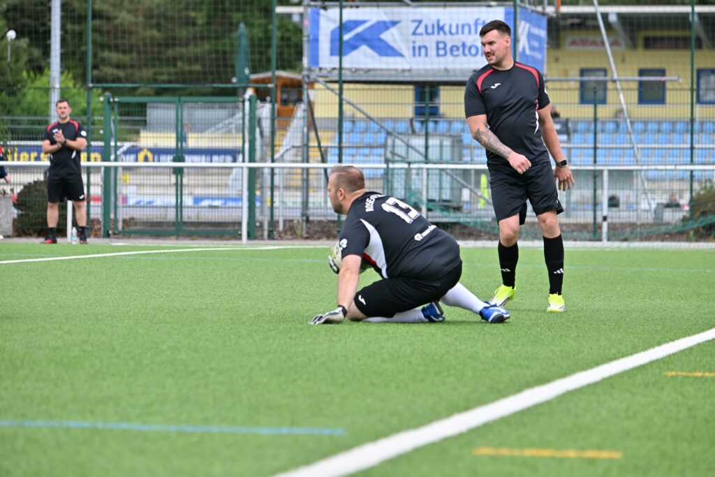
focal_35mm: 200
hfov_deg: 10.3
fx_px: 3973
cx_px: 358
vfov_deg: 6.9
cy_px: 238
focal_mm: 200
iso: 400
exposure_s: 1/1600
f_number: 5.3
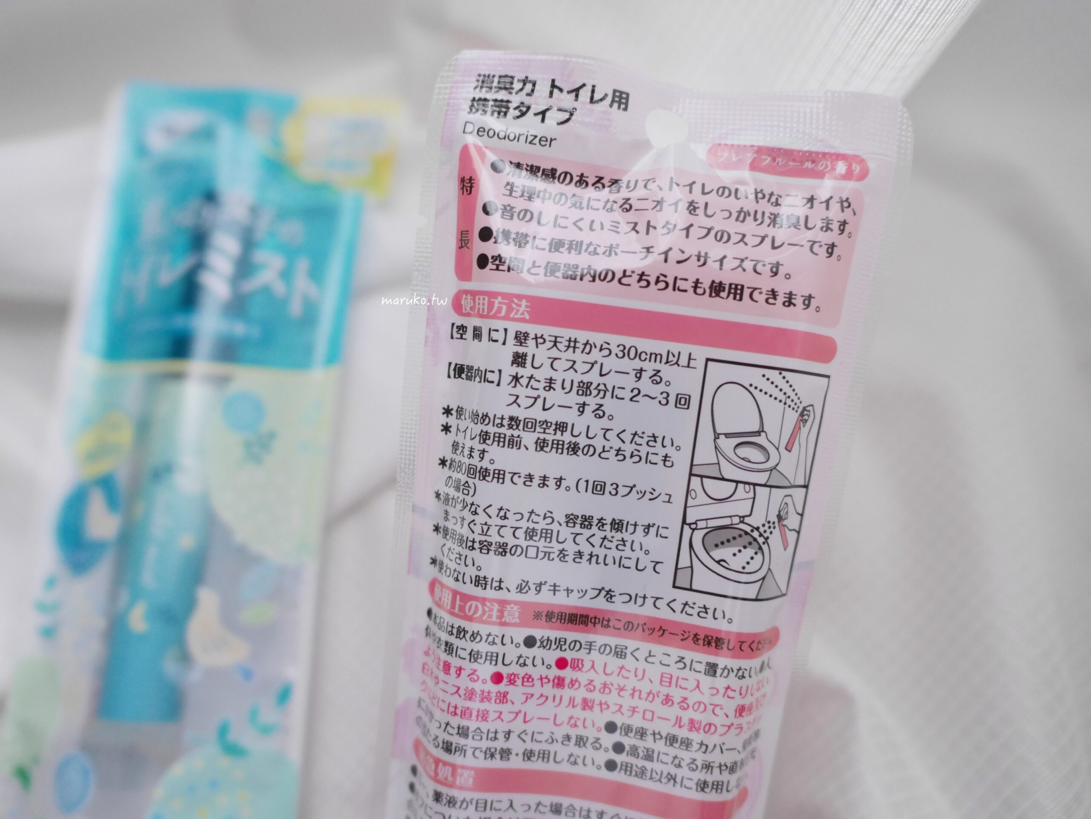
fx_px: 946
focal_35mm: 30
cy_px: 410
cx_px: 546
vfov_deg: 46.8
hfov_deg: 59.9
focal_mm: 15
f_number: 2.2
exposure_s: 1/60
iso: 1250
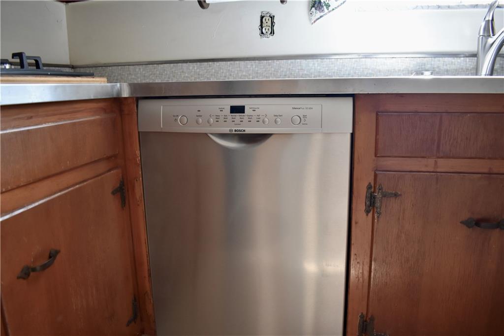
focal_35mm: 27
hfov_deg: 67.4
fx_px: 378
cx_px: 252
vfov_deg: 47.9
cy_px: 168
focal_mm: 18
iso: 720
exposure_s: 1/60
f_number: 4
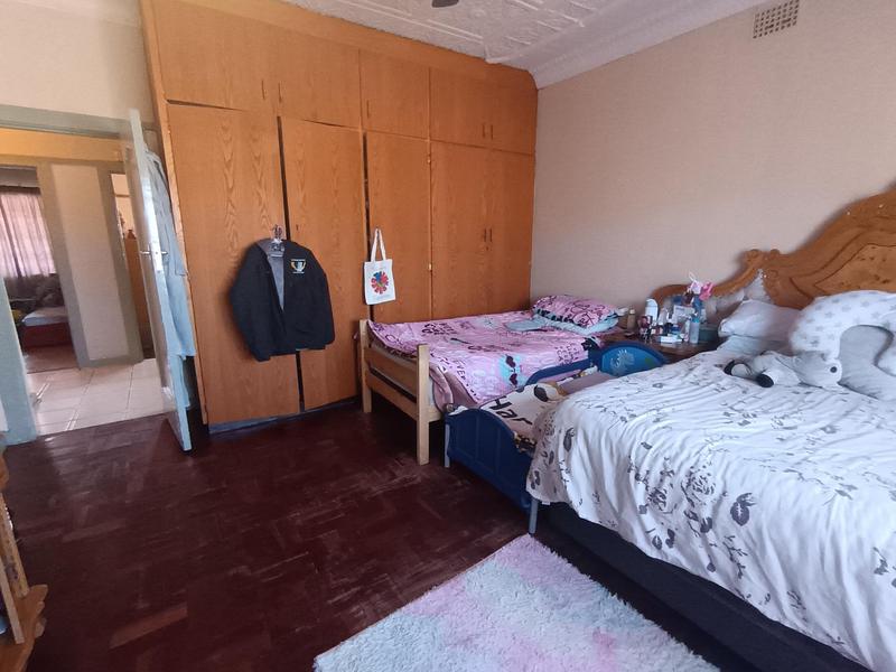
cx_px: 448
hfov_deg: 91.0
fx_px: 440
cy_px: 336
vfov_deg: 74.7
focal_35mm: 17
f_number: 2.2
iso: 1096
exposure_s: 1/25
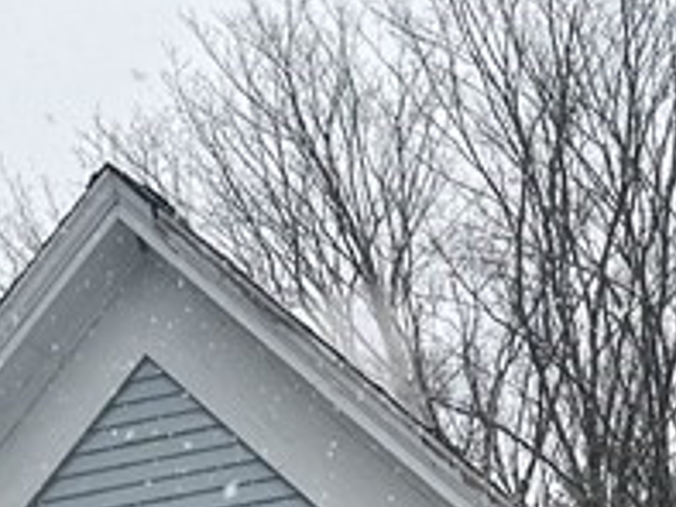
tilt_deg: +9.0
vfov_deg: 9.7
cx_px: 432
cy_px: 1220
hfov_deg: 14.6
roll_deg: -0.3
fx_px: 2638
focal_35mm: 135
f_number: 1.5
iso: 50
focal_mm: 5.7
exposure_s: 1/700
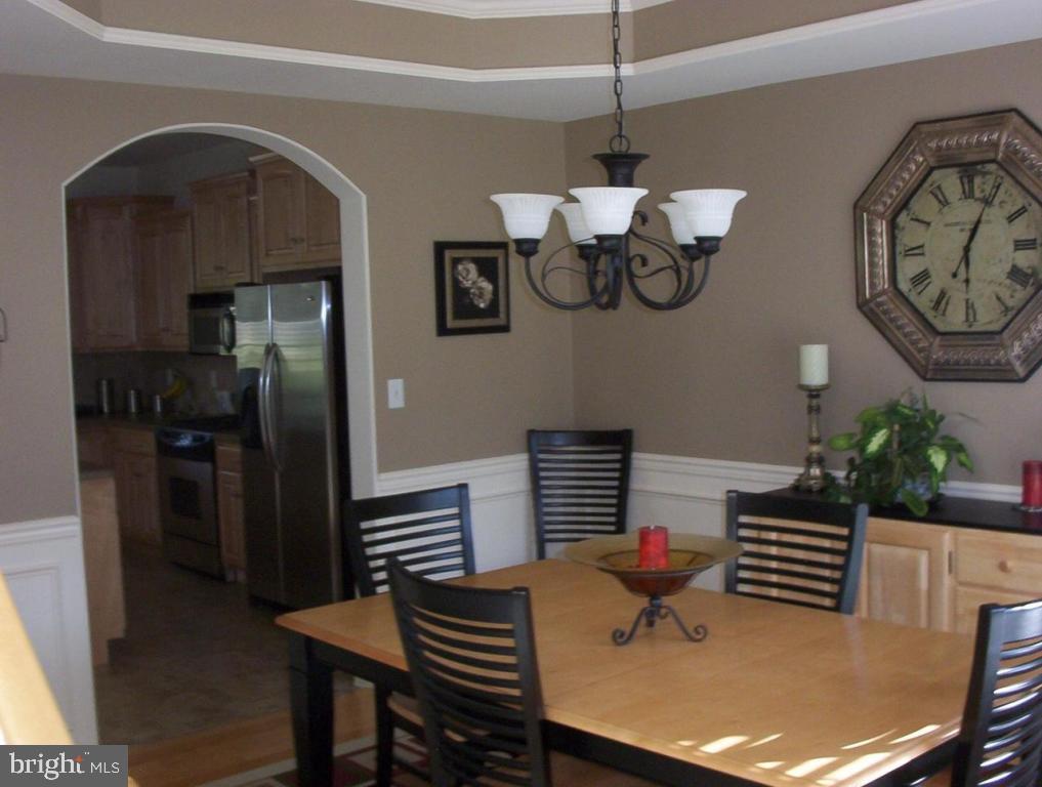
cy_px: 394
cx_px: 521
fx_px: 1177
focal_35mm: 39
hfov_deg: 47.8
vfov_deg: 37.0
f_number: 4.5
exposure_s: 1/30
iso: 140
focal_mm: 6
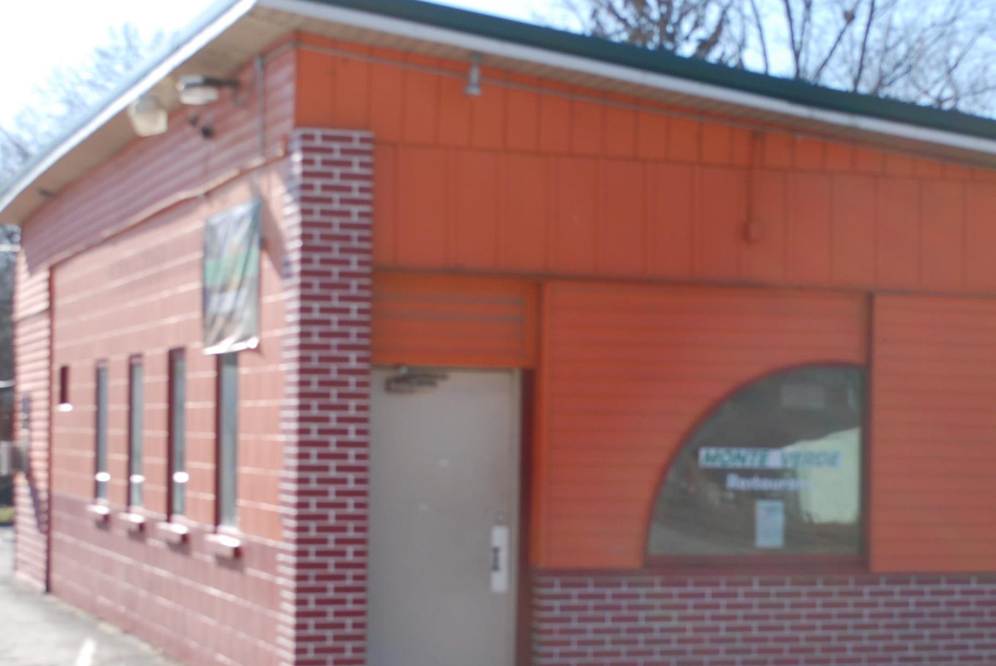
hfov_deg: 23.6
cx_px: 594
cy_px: 435
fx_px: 2382
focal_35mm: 86
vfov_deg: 15.9
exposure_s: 1/160
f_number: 6.3
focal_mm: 34
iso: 100
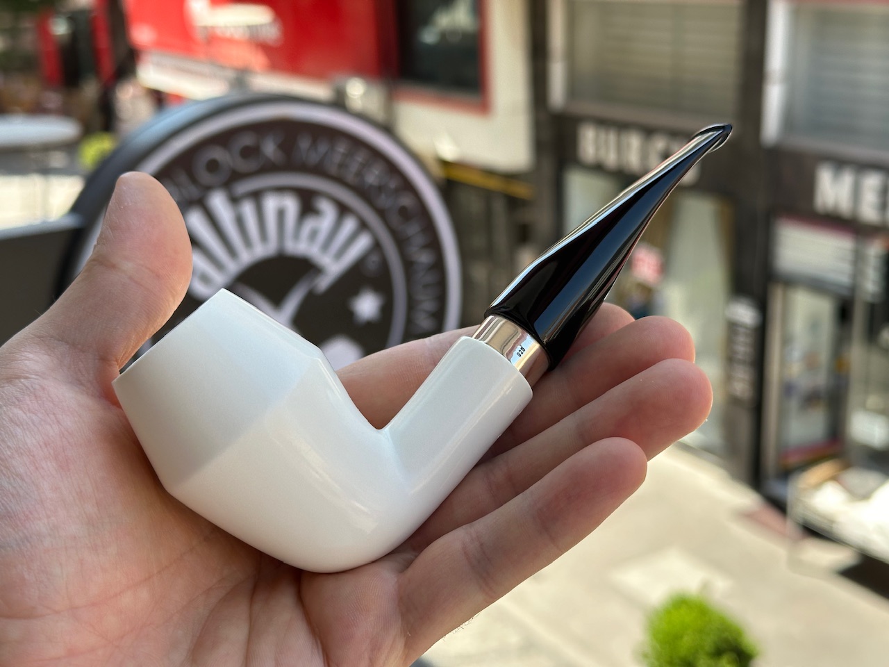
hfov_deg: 39.7
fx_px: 1233
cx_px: 444
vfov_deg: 30.3
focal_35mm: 48
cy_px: 334
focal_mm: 6.86
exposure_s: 1/767
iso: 64
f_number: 1.78
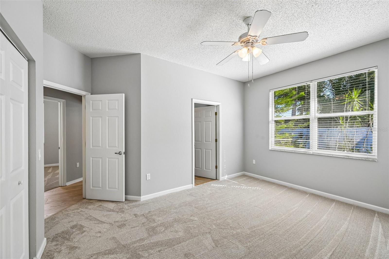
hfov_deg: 104.3
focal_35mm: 14
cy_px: 130
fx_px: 151
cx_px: 194
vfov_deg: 81.2
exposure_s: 1/125
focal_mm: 14
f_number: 8
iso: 400
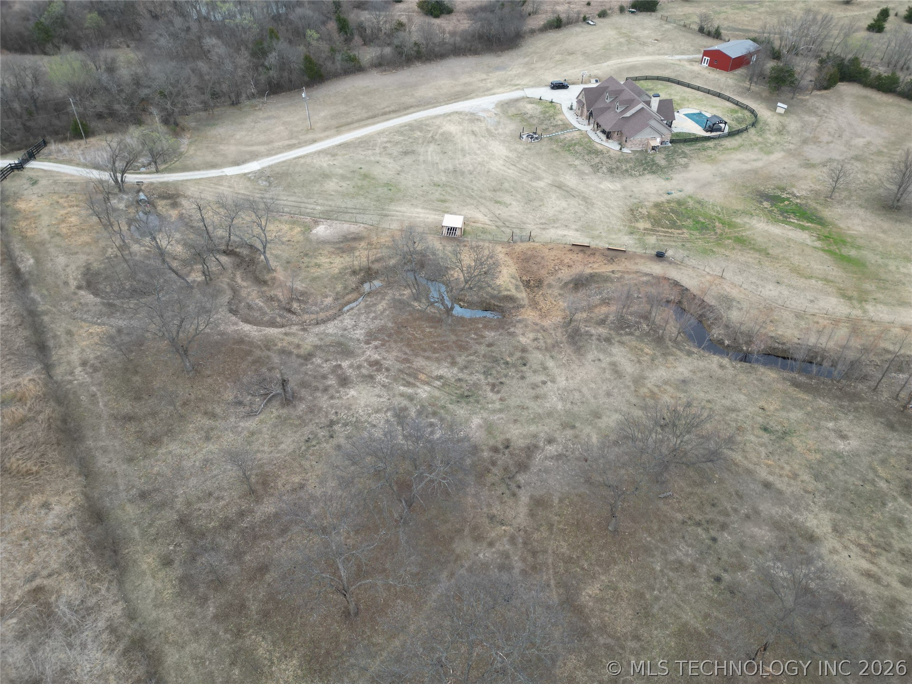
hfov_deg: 71.6
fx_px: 632
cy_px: 342
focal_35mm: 24
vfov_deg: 56.8
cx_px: 456
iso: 100
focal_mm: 6.72
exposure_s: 1/500
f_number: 1.7
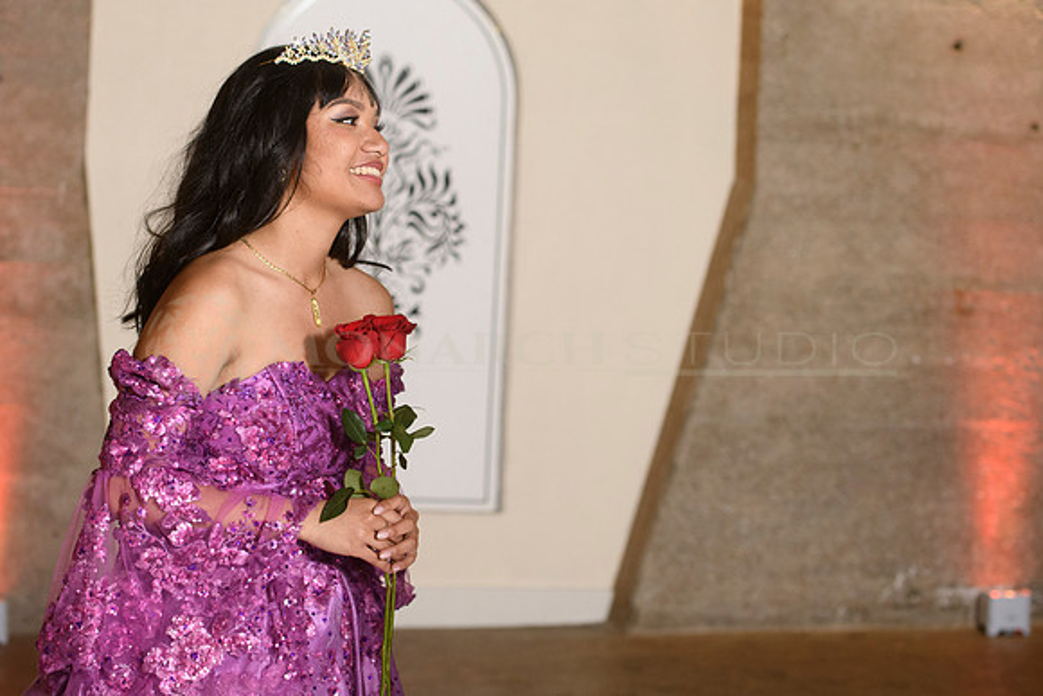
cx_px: 423
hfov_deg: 19.2
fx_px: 3079
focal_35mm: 106
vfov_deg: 12.9
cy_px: 344
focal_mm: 72
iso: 1000
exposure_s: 1/80
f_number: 4.5
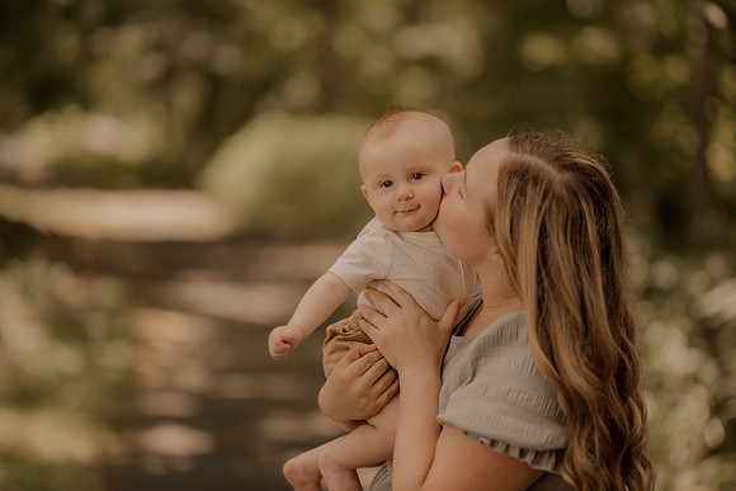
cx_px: 368
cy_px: 246
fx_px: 1738
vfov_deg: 16.1
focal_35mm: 85
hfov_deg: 23.9
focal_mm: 85
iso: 160
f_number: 1.4
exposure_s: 1/1000
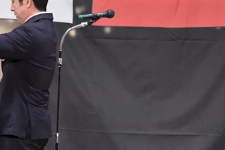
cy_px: 132
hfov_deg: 4.4
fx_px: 2928
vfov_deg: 2.9
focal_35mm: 469
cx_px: 11
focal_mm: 135
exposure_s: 1/400
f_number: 5.6
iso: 6400
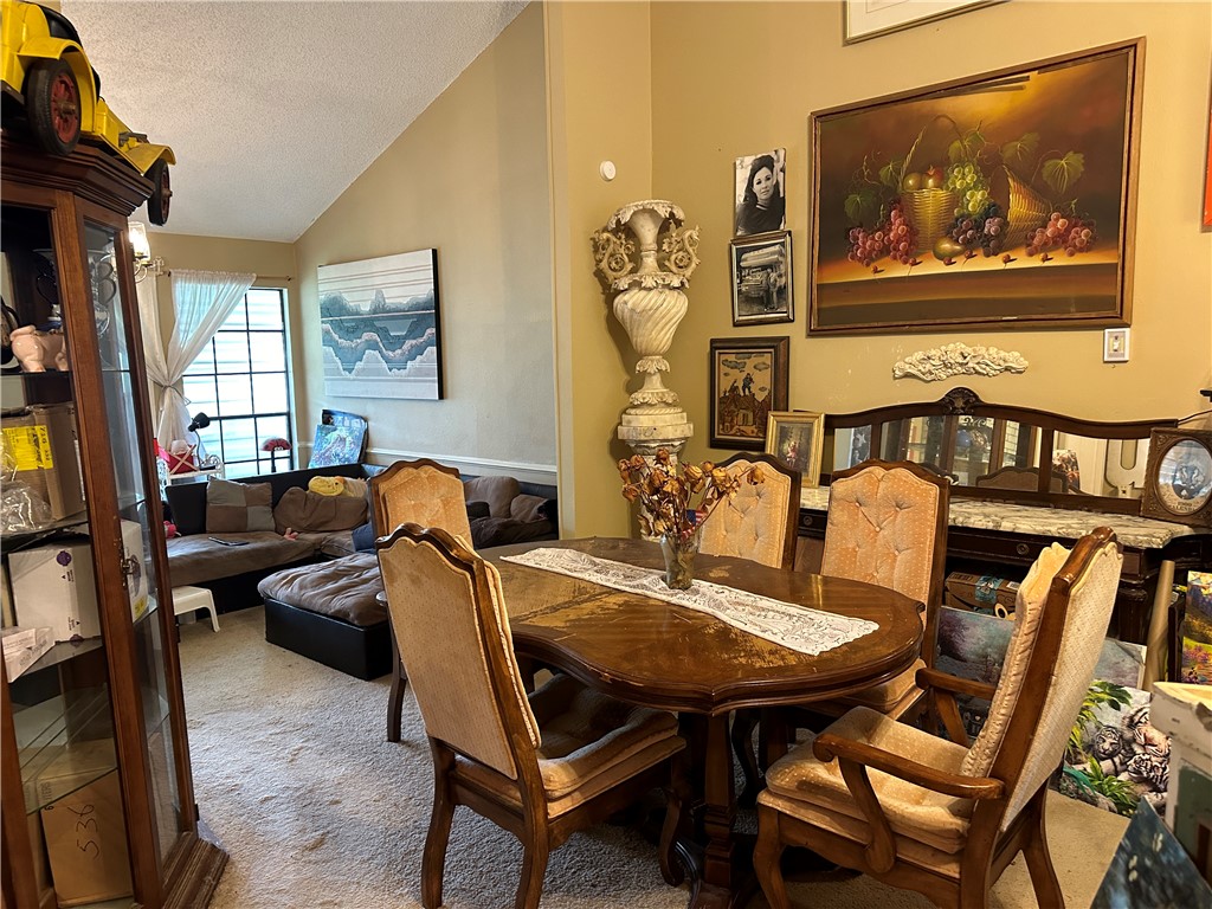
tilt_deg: -5.7
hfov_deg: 71.6
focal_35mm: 24
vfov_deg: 56.8
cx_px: 606
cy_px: 454
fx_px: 840
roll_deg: +1.5
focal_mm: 6.86
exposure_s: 1/60
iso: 500
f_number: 1.78
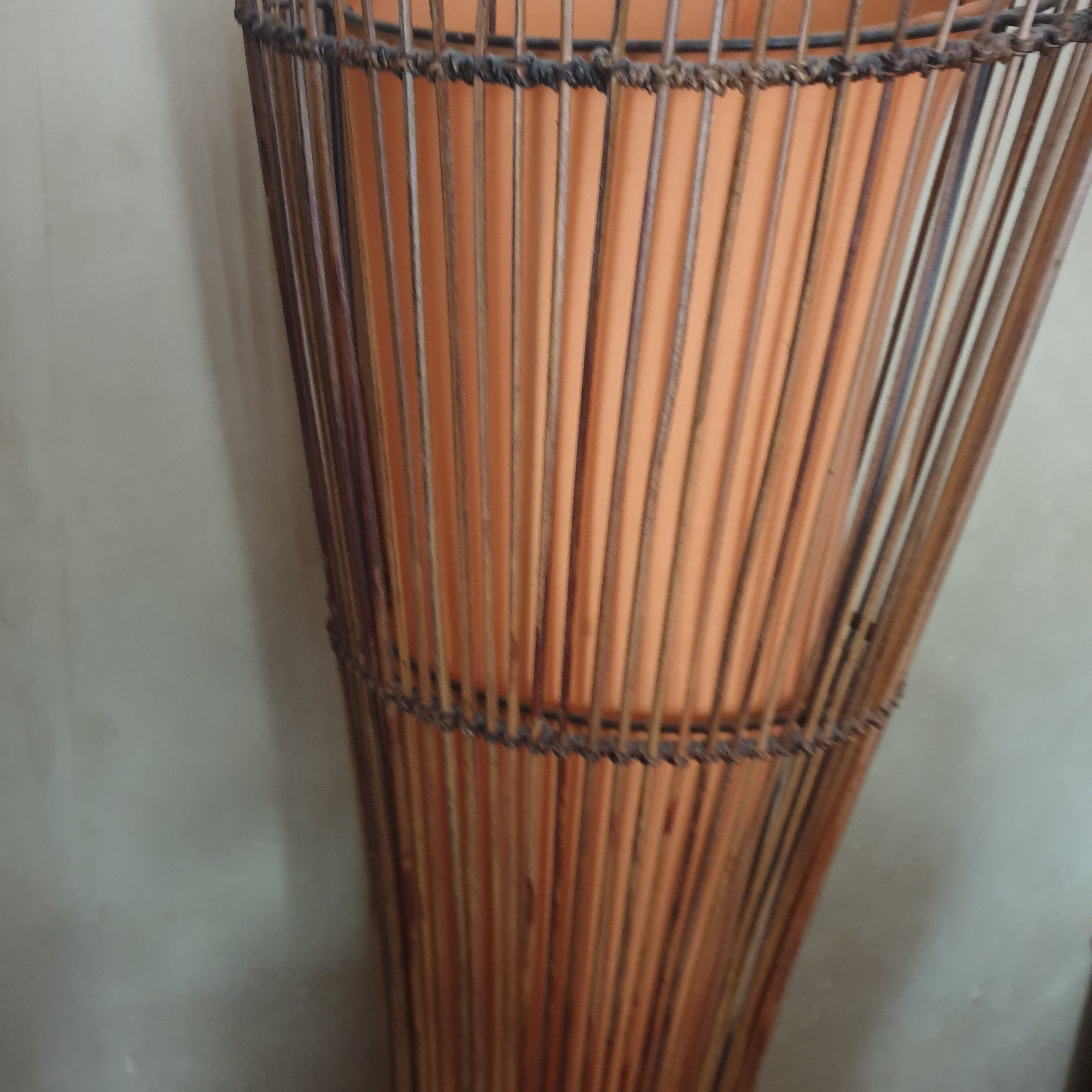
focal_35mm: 31
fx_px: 1106
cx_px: 541
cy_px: 536
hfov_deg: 52.5
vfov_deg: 52.5
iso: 250
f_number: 1.5
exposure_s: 1/10
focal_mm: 4.3
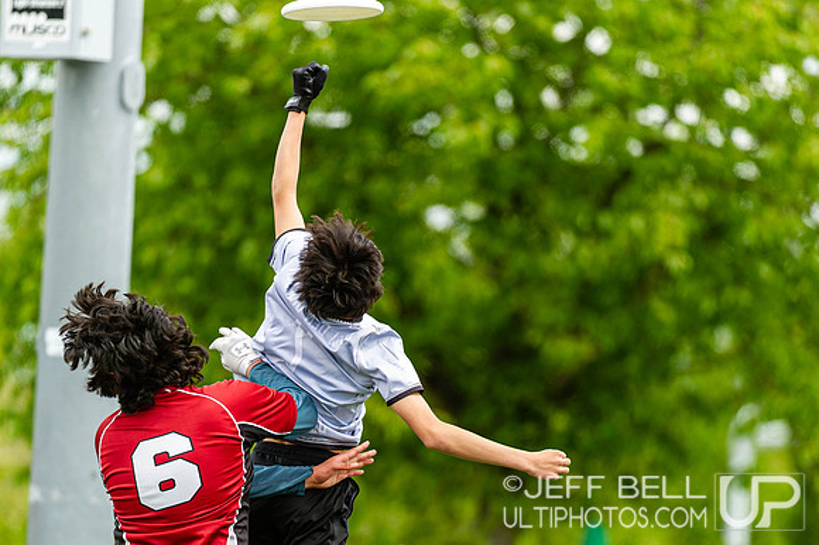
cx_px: 410
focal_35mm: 515
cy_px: 369
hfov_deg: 4.0
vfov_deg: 2.7
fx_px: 11713
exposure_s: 1/1000
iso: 280
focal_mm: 380
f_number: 4
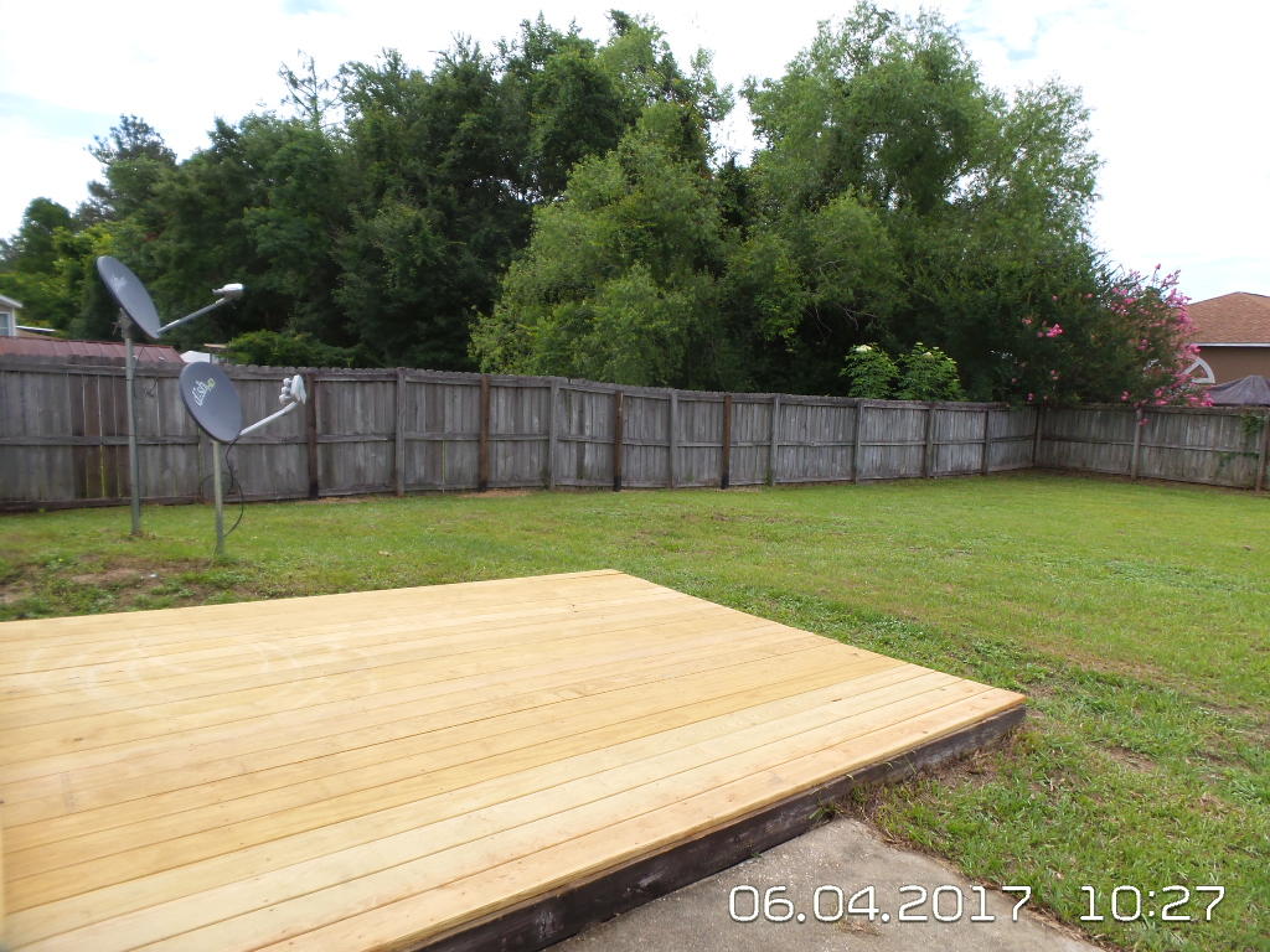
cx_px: 635
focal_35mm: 23
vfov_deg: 58.9
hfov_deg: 73.9
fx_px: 844
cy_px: 476
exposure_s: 1/800
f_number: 3.5
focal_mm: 4.1
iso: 100
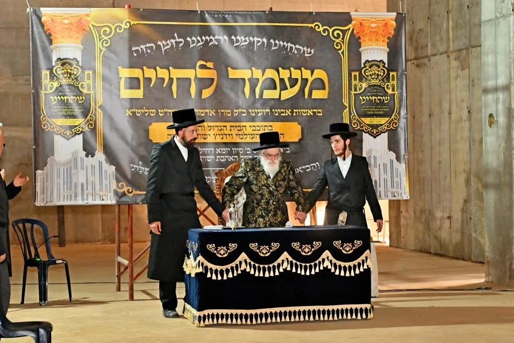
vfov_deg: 15.2
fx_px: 1285
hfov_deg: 22.6
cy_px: 172
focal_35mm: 90
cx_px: 257
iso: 1600
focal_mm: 60
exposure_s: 1/160
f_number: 4
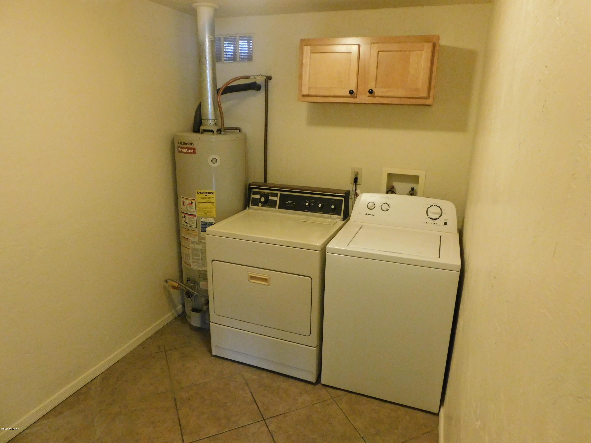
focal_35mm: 23
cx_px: 296
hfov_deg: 73.9
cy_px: 222
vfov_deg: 58.9
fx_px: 393
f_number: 3
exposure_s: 1/25
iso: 800
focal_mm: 4
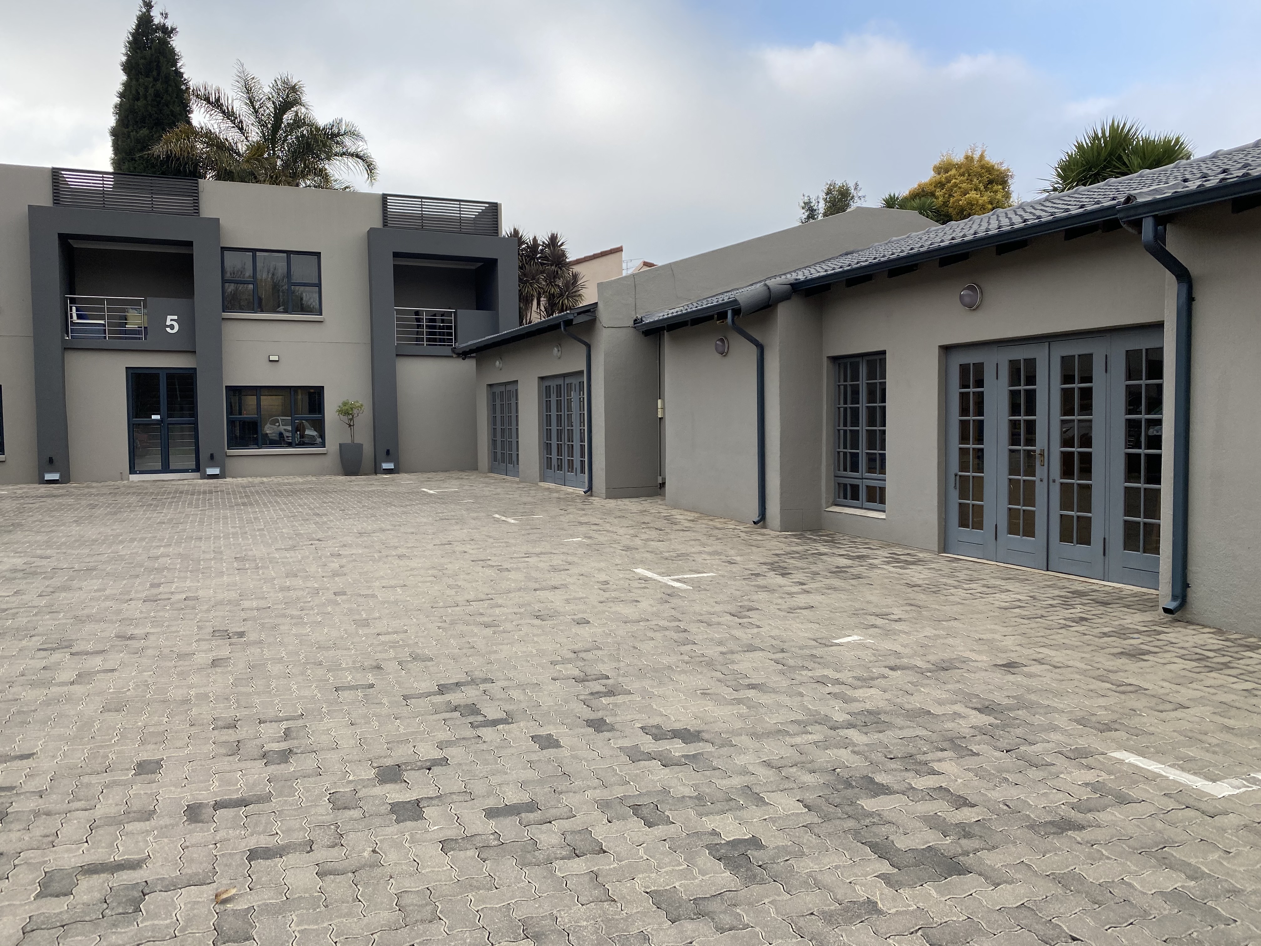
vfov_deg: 53.1
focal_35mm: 26
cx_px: 630
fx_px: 947
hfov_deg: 67.3
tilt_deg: -1.8
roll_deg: +1.8
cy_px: 473
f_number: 1.8
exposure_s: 1/871
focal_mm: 4.25
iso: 32
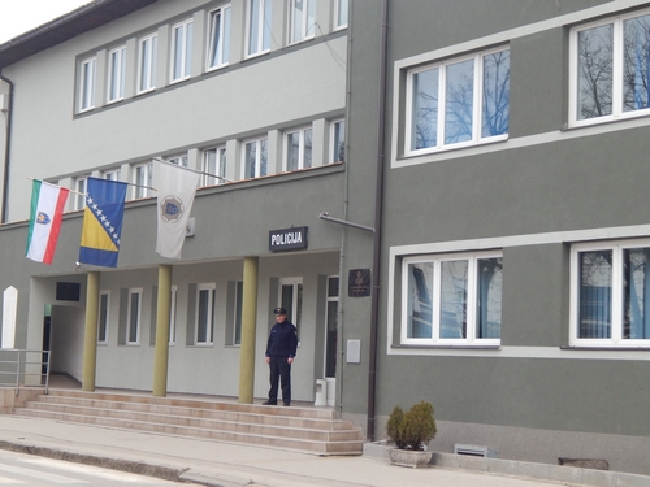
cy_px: 244
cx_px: 325
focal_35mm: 69
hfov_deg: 28.2
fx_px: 1296
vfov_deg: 21.3
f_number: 4.1
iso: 125
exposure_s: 1/50
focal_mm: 12.3
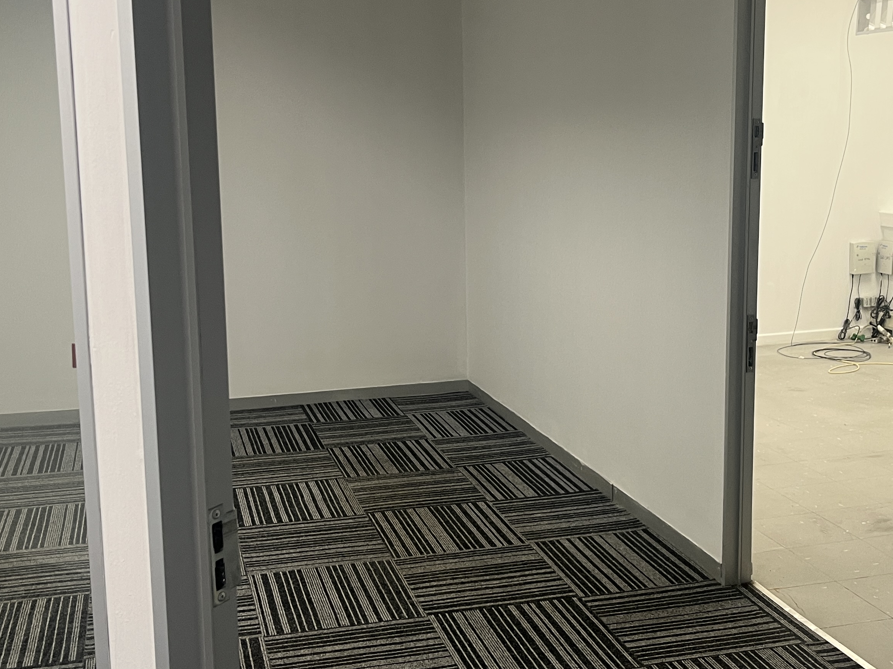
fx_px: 1161
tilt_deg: -8.8
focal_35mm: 45
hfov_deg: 42.1
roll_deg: +0.1
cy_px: 301
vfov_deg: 32.2
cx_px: 480
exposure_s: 1/50
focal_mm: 5.1
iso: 80
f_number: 1.6
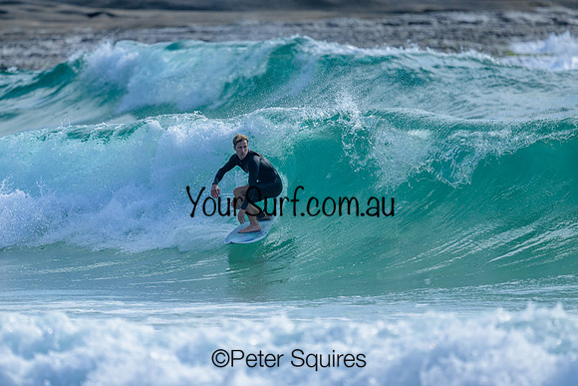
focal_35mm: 800
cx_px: 289
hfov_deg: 2.6
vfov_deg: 1.7
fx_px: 12847
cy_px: 193
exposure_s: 1/2000
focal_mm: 800
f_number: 6.3
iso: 320
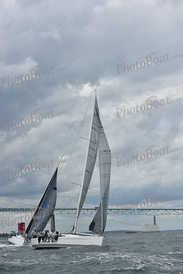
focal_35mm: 70
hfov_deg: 19.5
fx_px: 533
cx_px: 92
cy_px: 137
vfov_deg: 28.8
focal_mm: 70
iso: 250
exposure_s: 1/1000
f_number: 8
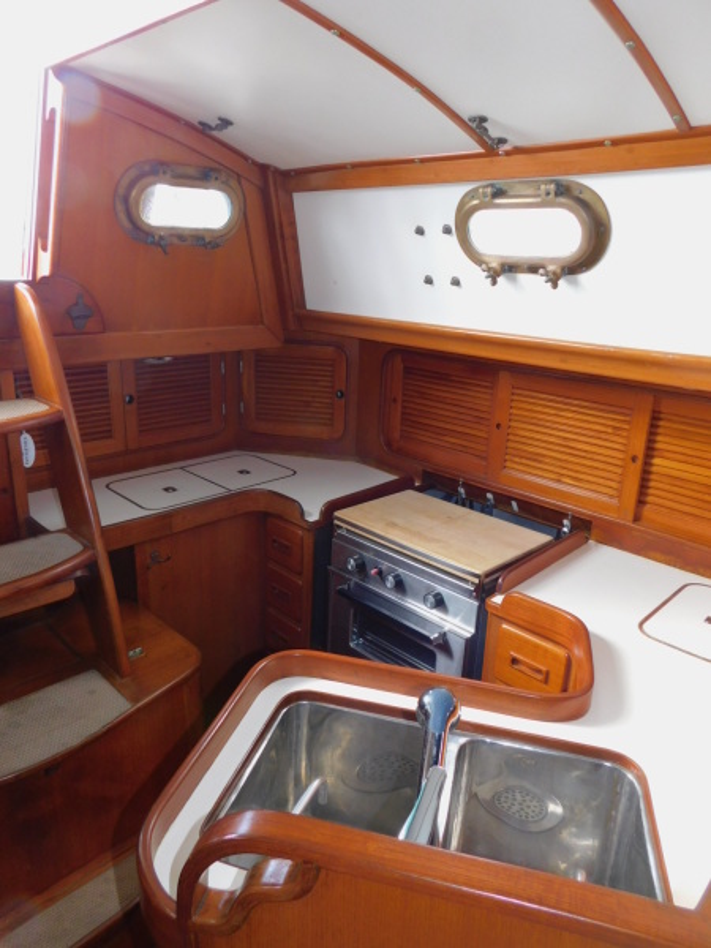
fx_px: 657
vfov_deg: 71.6
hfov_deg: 56.8
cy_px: 474
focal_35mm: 24
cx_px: 356
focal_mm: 4.1
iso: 200
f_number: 3
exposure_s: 1/30
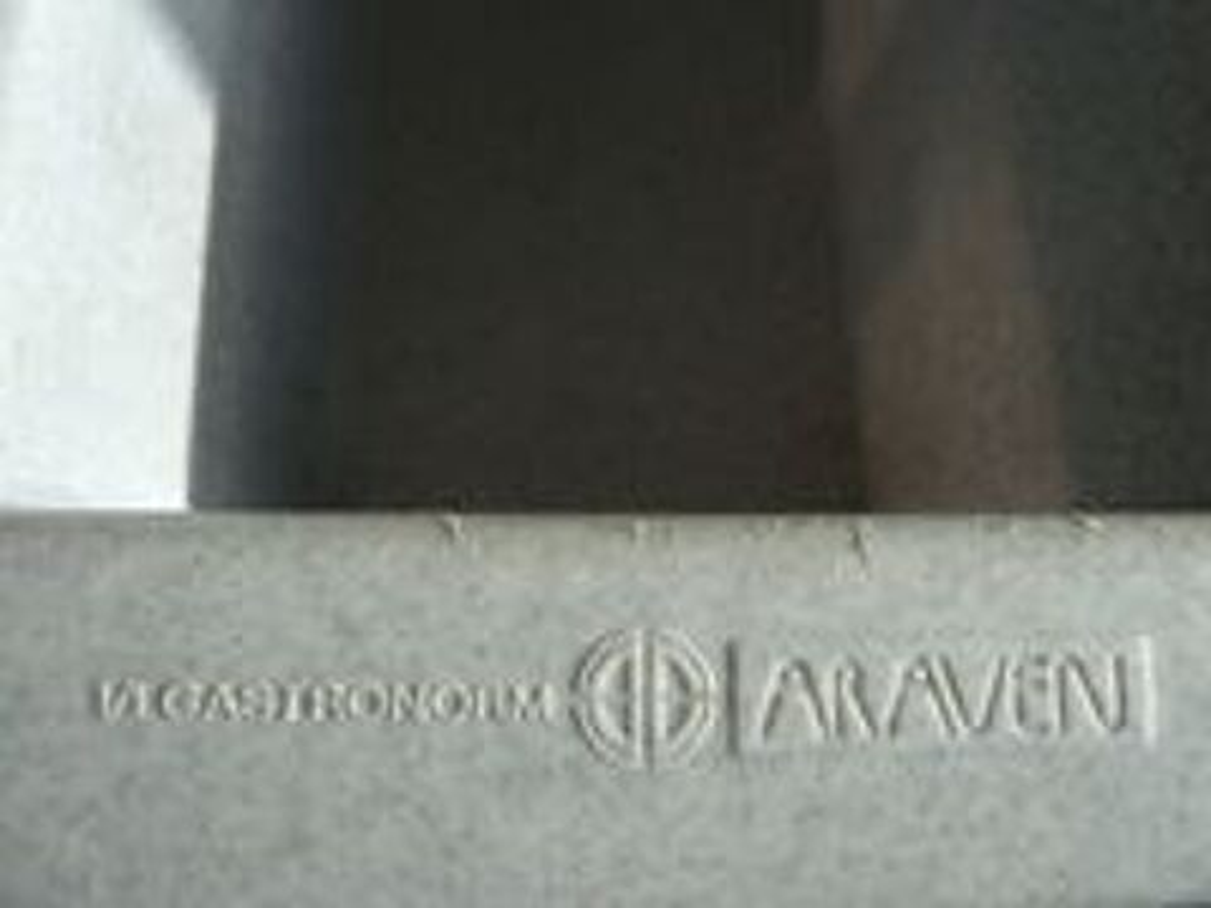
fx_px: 875
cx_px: 606
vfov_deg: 54.9
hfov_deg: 69.4
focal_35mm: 25
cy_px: 454
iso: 80
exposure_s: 1/80
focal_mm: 4.1
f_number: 3.3
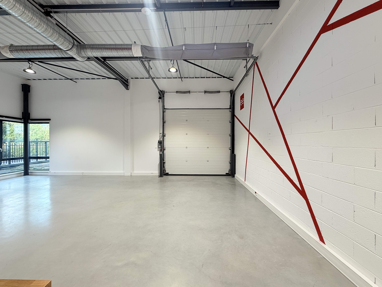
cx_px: 194
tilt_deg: +0.0
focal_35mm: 15
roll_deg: +0.0
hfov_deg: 98.2
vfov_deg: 81.7
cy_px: 145
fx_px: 166
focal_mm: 2.22
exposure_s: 1/100
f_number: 2.2
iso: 100
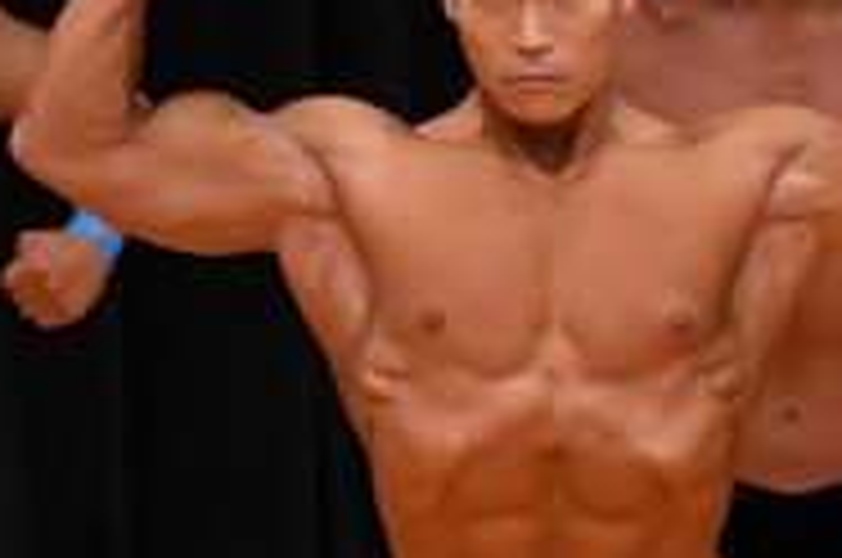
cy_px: 837
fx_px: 24680
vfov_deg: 1.3
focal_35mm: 1057
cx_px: 1218
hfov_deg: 2.0
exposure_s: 1/400
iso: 3200
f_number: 5.6
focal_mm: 170
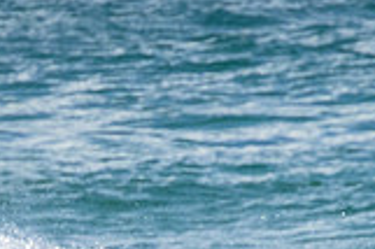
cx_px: 228
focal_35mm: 2883
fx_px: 30000
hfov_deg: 0.7
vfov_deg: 0.5
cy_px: 427
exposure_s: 1/1600
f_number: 11
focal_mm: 800
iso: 2800
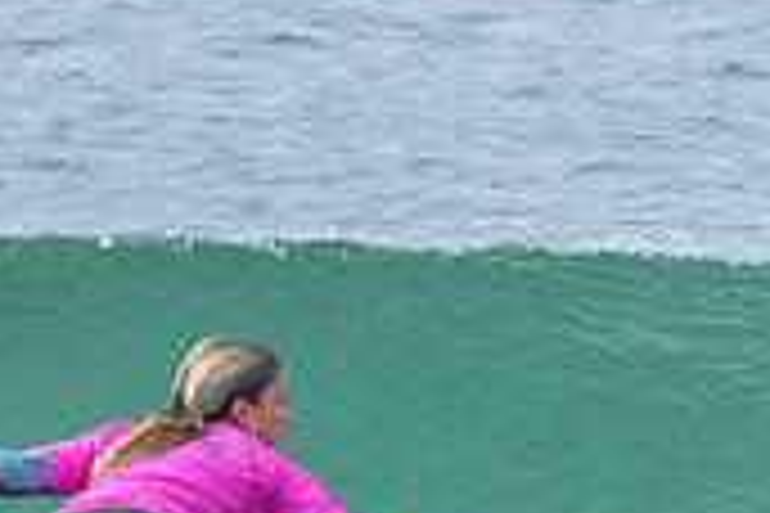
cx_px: 768
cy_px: 485
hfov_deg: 0.6
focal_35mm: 3267
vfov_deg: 0.4
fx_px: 69872
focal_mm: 800
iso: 1000
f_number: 11
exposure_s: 1/800
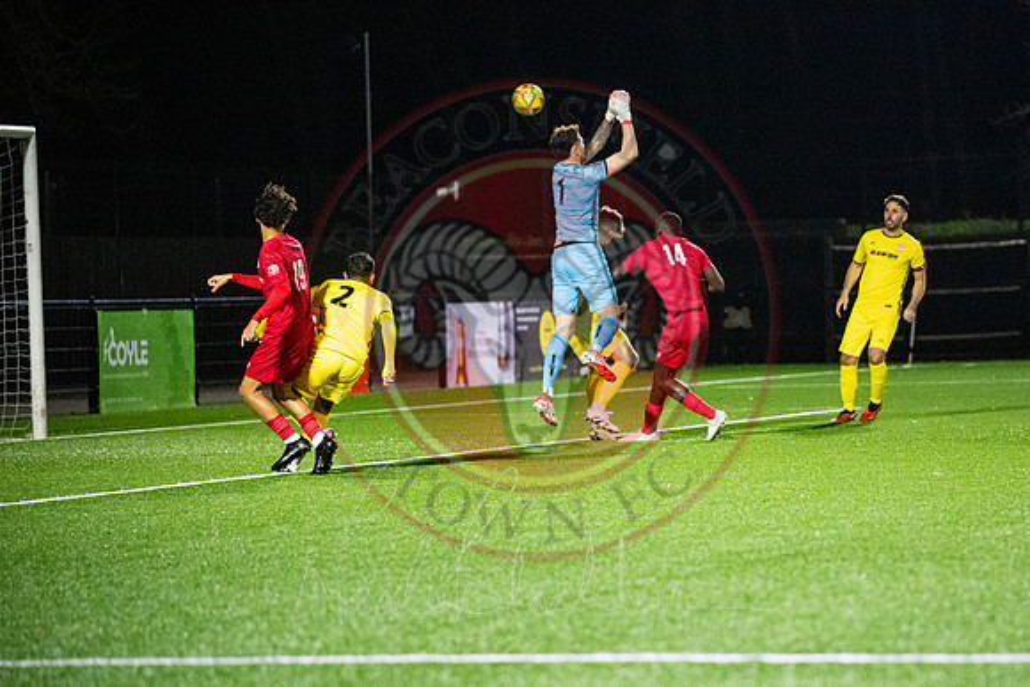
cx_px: 650
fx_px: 4911
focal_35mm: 172
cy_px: 432
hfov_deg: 12.0
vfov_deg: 8.0
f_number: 2.8
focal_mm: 135
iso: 8000
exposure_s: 1/1000
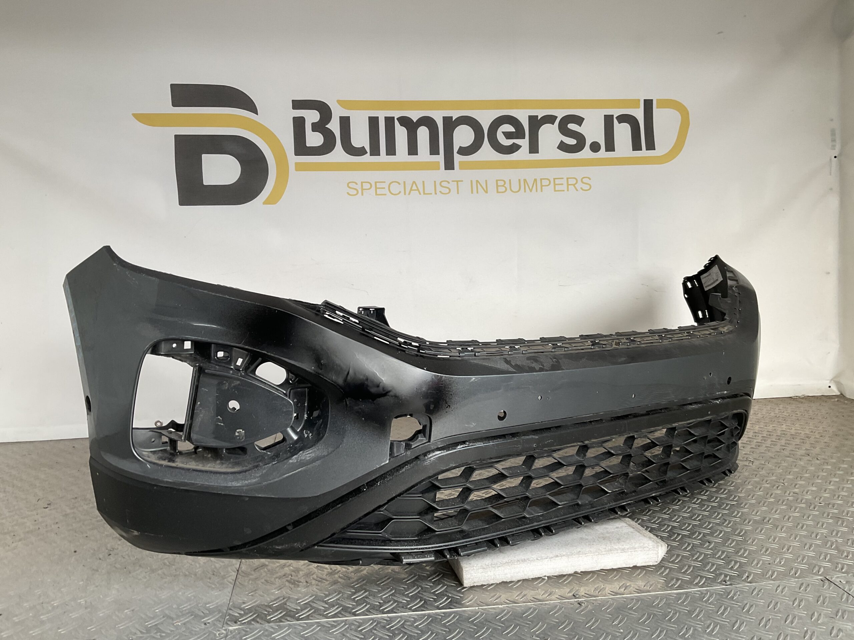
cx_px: 427
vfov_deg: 48.2
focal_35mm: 29
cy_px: 320
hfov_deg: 61.7
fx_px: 715
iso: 40
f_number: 1.8
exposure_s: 1/120
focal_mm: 3
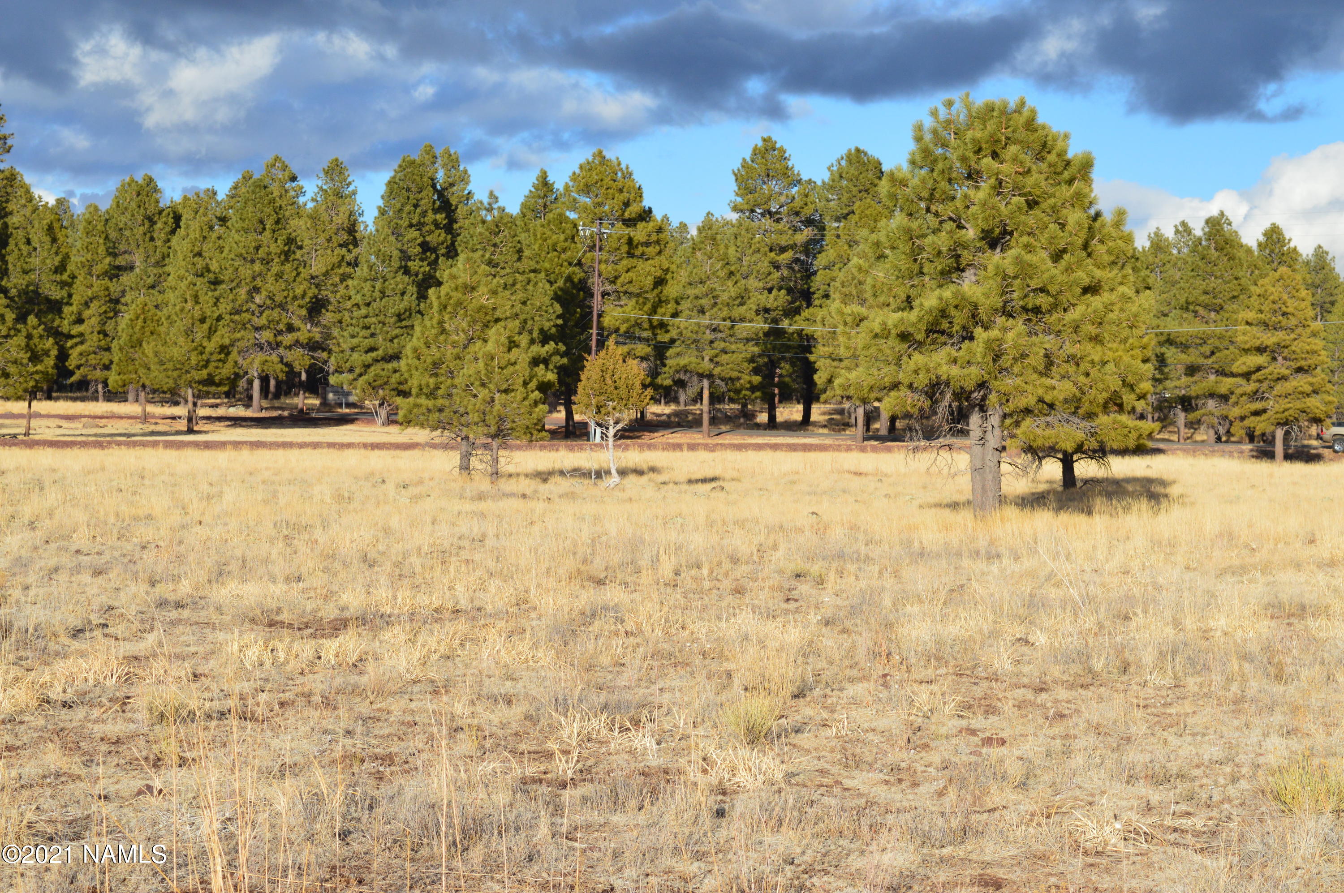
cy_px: 446
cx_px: 672
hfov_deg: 24.6
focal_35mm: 82
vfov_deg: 16.5
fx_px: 3077
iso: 400
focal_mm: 55
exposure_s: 1/500
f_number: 11
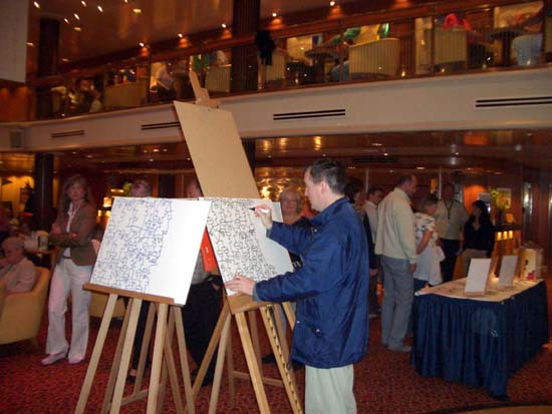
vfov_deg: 40.7
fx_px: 558
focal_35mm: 35
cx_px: 276
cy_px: 207
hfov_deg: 52.6
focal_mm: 5.8
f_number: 2.6
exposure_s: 1/60
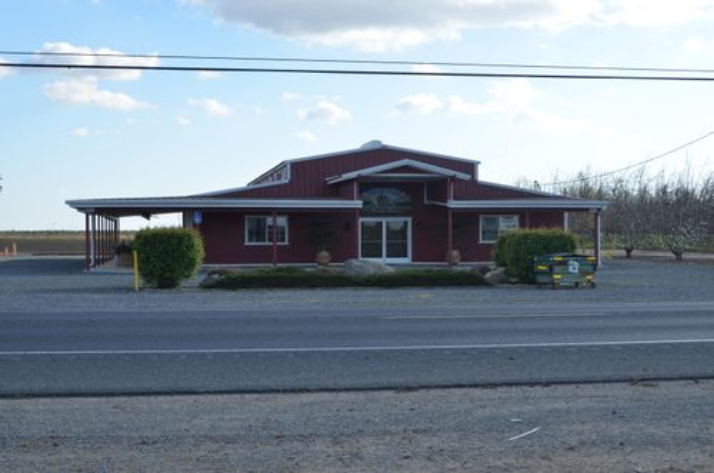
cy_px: 236
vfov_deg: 25.6
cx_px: 357
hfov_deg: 37.9
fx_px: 1039
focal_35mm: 52
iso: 180
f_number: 8
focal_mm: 35
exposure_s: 1/250
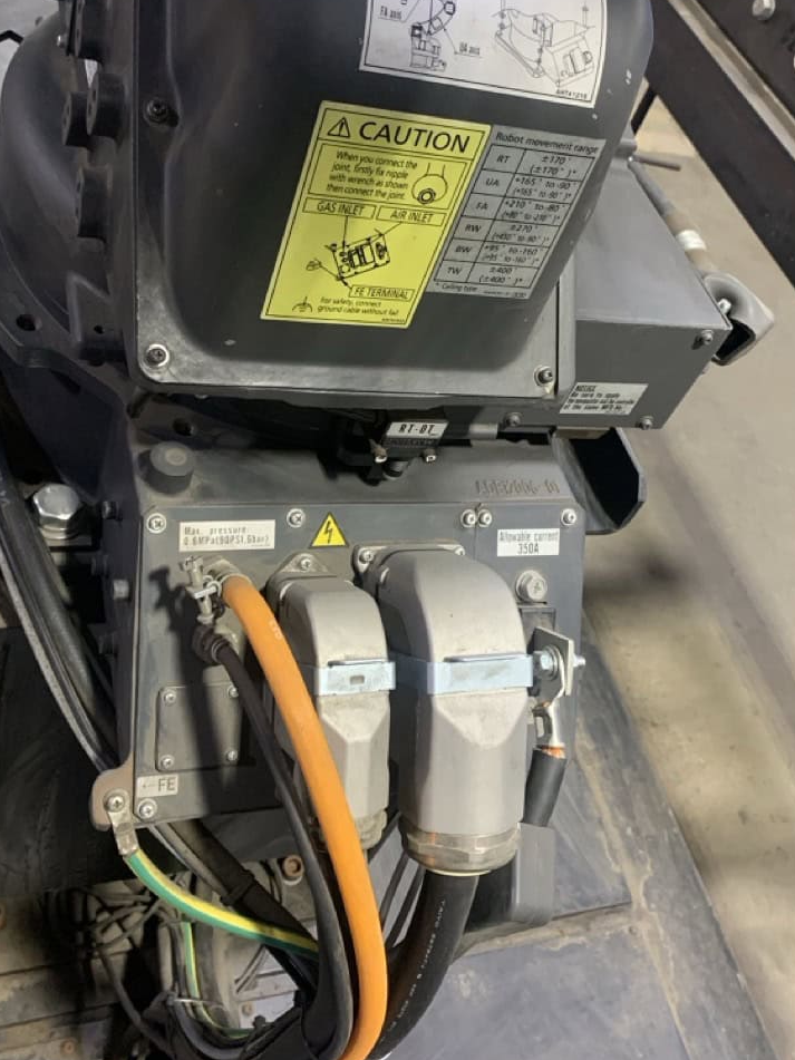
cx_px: 417
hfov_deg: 40.7
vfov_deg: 52.5
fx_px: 1072
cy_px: 466
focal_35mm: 35
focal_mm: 4.2
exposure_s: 1/59
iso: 400
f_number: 1.8
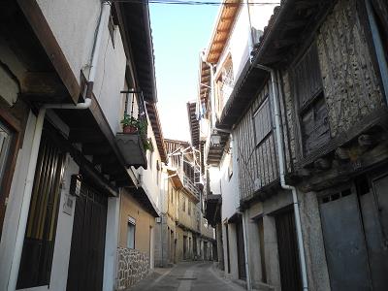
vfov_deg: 49.7
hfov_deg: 63.4
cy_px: 146
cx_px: 194
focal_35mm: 28
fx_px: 314
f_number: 2.8
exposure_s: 1/160
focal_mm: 6
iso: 100
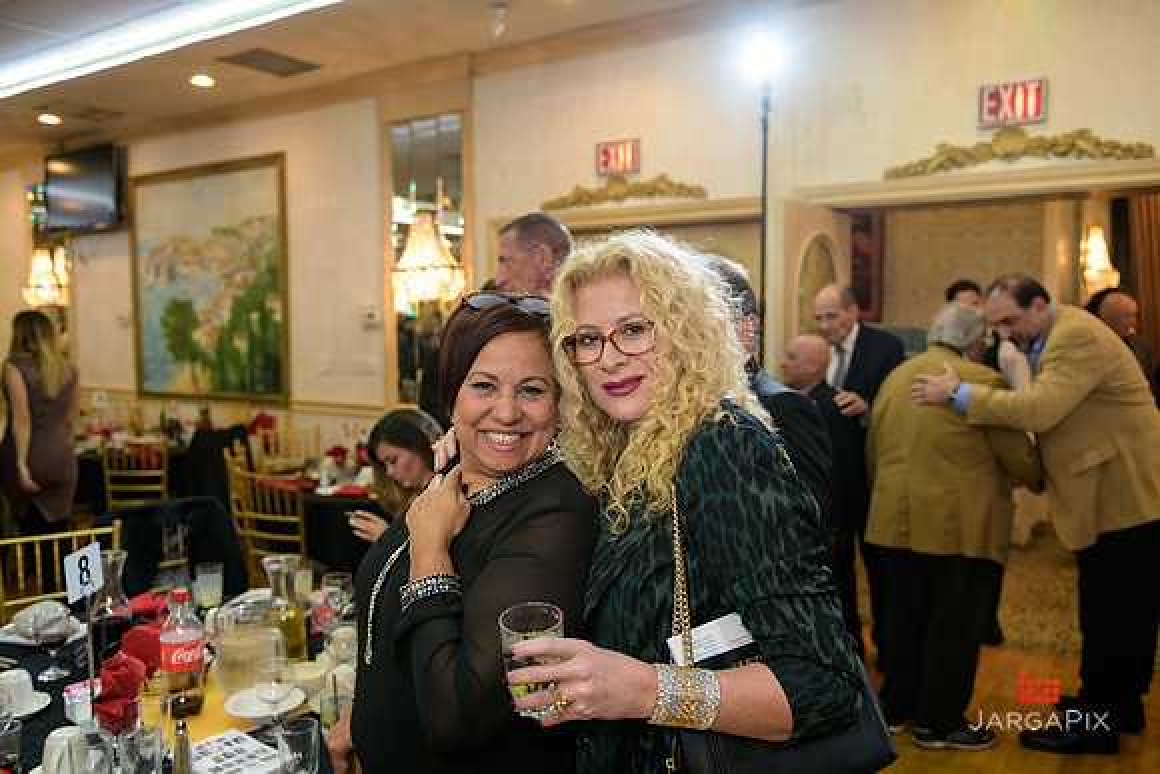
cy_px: 387
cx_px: 580
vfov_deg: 42.3
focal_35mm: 31
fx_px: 999
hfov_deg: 60.3
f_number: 3.2
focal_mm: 31
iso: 1600
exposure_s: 1/125
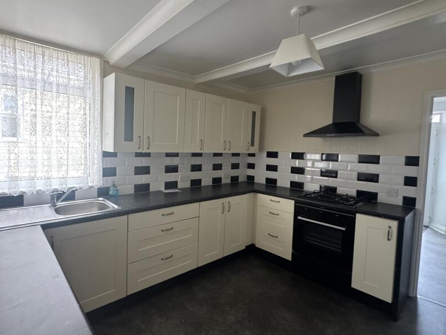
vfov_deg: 71.5
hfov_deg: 87.3
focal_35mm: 18
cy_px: 158
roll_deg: -2.9
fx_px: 232
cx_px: 194
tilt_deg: -3.4
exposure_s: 1/71
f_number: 2.2
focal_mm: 2.22
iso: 320
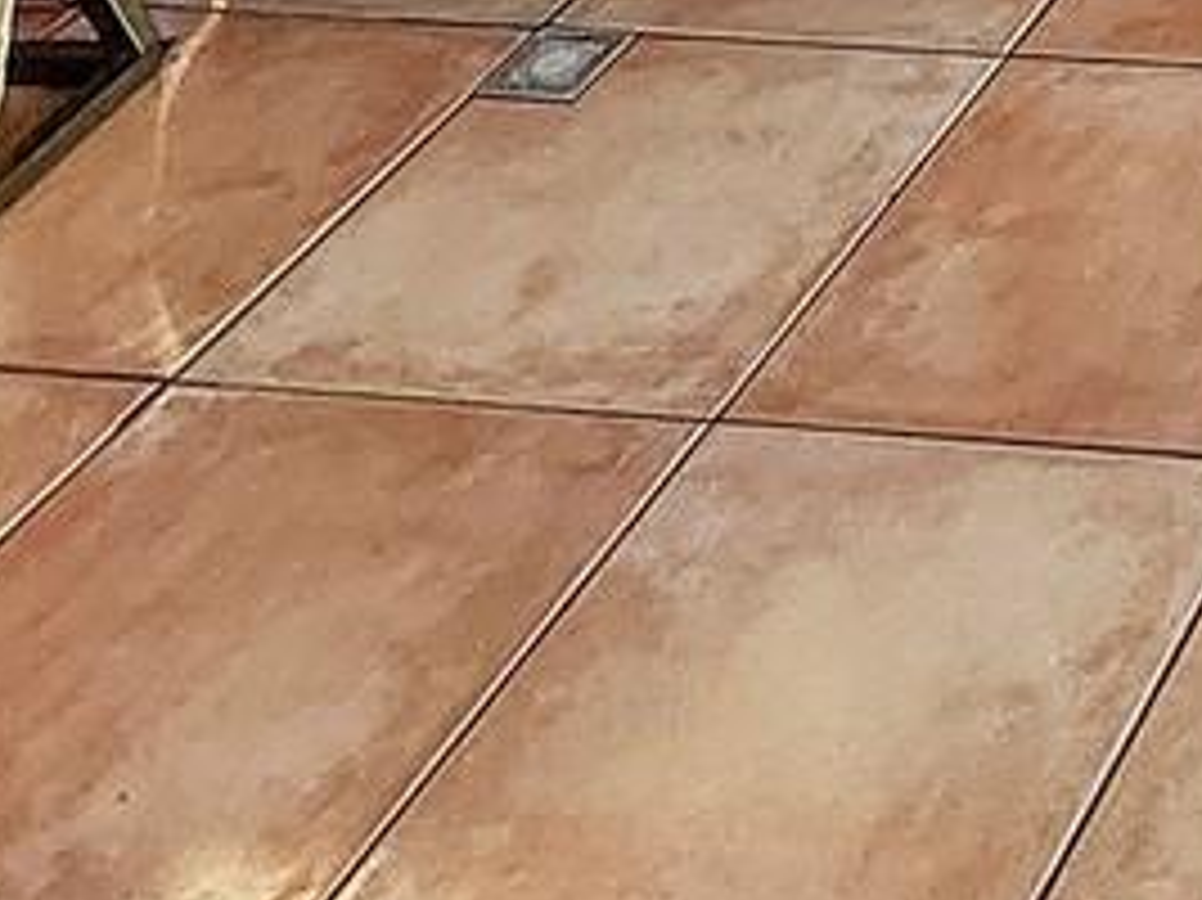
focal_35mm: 78
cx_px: 2345
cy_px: -1490
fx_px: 2707
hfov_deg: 18.0
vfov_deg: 12.6
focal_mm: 2.2
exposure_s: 1/60
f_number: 2.2
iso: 200
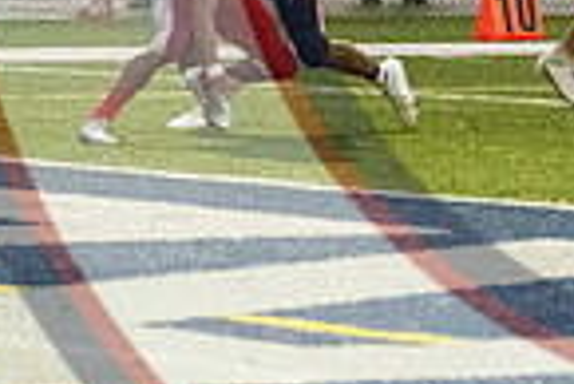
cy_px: -26
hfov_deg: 4.0
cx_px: 776
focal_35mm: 511
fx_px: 8156
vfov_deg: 2.7
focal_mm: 85
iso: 14400
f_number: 2.8
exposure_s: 1/2500
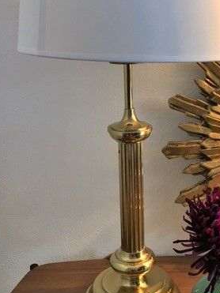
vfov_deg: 38.0
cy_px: 112
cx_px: 159
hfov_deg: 28.7
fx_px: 424
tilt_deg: -10.4
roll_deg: +0.3
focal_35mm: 50
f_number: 2.2
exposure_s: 1/33
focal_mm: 4.15
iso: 80
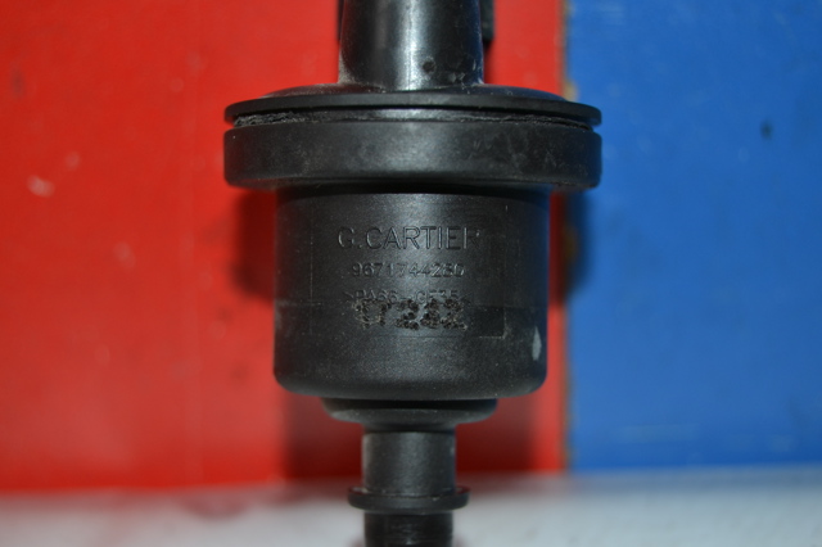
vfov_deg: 16.5
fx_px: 1883
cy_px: 274
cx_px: 411
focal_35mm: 82
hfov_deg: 24.6
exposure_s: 1/60
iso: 360
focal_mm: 55
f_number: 5.6
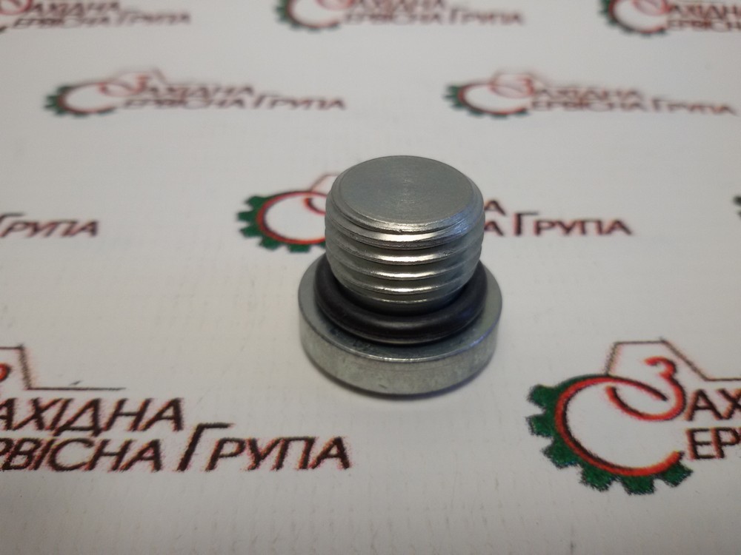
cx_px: 370
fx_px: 664
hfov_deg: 58.4
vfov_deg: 45.4
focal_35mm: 31
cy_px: 278
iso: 64
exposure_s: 1/100
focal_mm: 2.93
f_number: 2.4
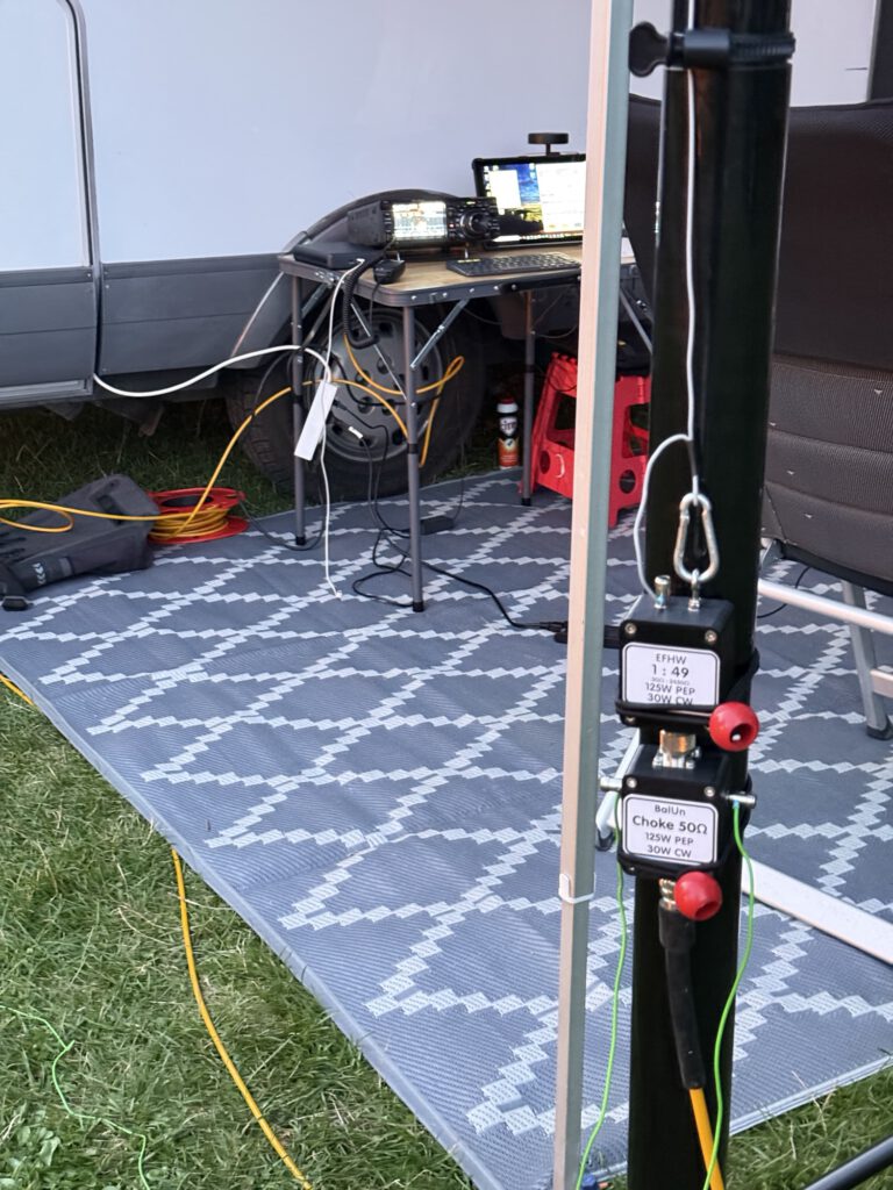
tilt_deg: -19.2
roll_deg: -0.9
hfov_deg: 30.3
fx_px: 1651
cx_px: 446
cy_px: 595
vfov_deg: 39.7
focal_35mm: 48
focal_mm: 6.76
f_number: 1.78
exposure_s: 1/17
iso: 1250
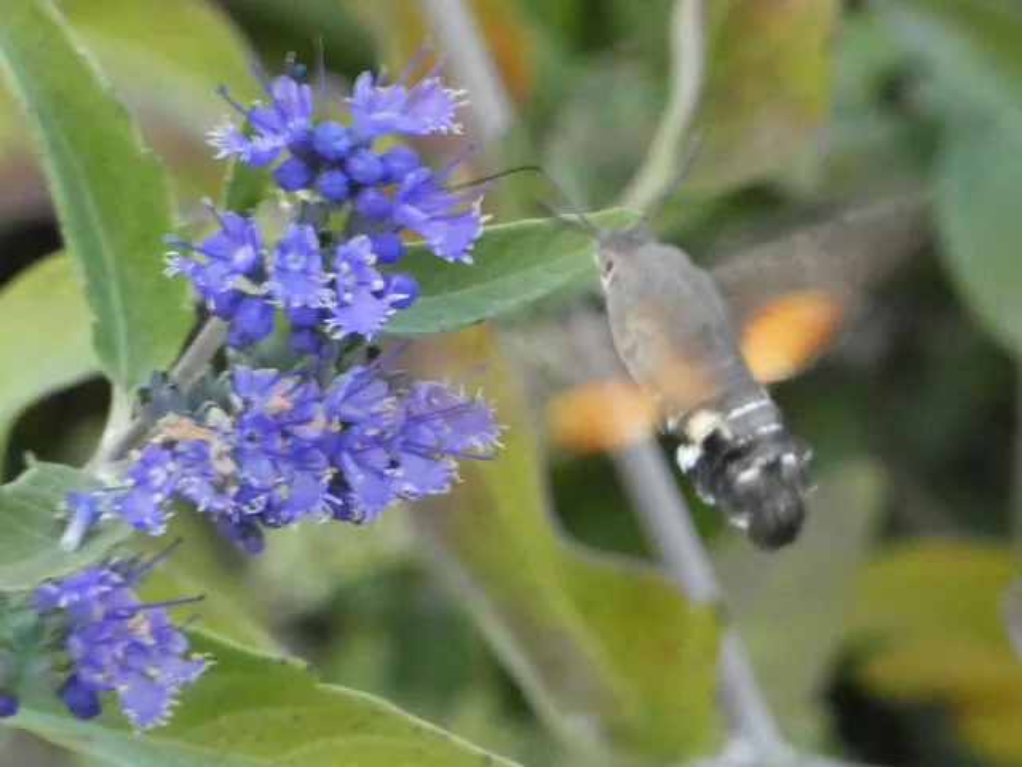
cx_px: 511
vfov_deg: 2.8
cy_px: 384
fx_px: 15677
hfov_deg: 3.7
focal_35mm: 531
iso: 1600
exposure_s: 1/80
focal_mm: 95.2
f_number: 5.6
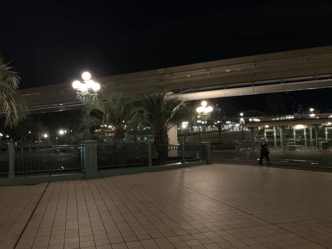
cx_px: 166
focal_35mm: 26
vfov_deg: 53.1
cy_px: 124
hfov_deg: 67.3
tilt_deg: -1.5
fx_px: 249
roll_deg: +3.1
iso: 1000
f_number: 1.8
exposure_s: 1/17
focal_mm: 4.25
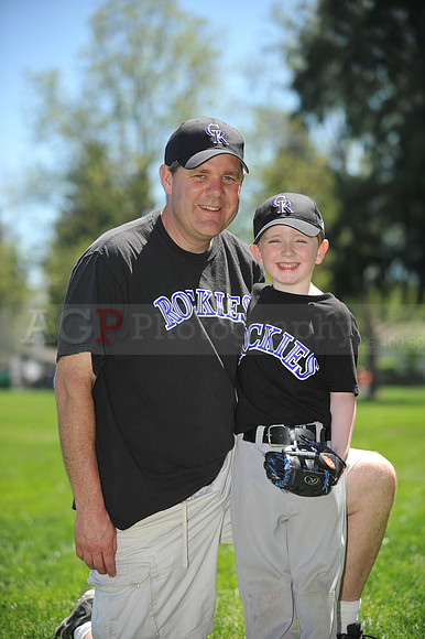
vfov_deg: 20.4
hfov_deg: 13.7
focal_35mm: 100
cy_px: 320
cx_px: 212
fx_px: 1773
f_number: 4
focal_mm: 100
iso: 200
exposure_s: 1/1250
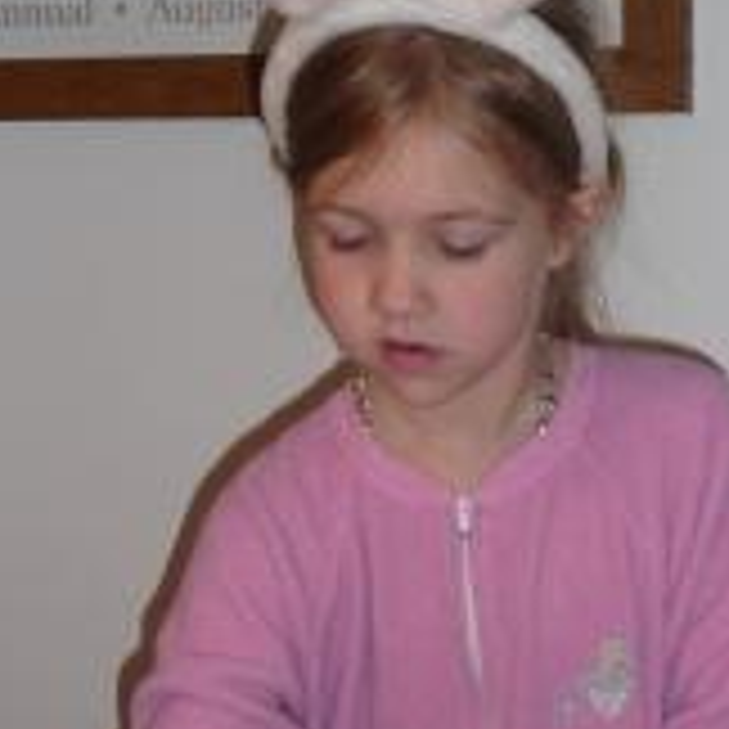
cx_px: 446
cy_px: 441
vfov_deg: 15.8
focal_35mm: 110
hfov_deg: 15.8
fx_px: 2621
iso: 100
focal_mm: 7.6
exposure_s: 1/30
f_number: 4.1
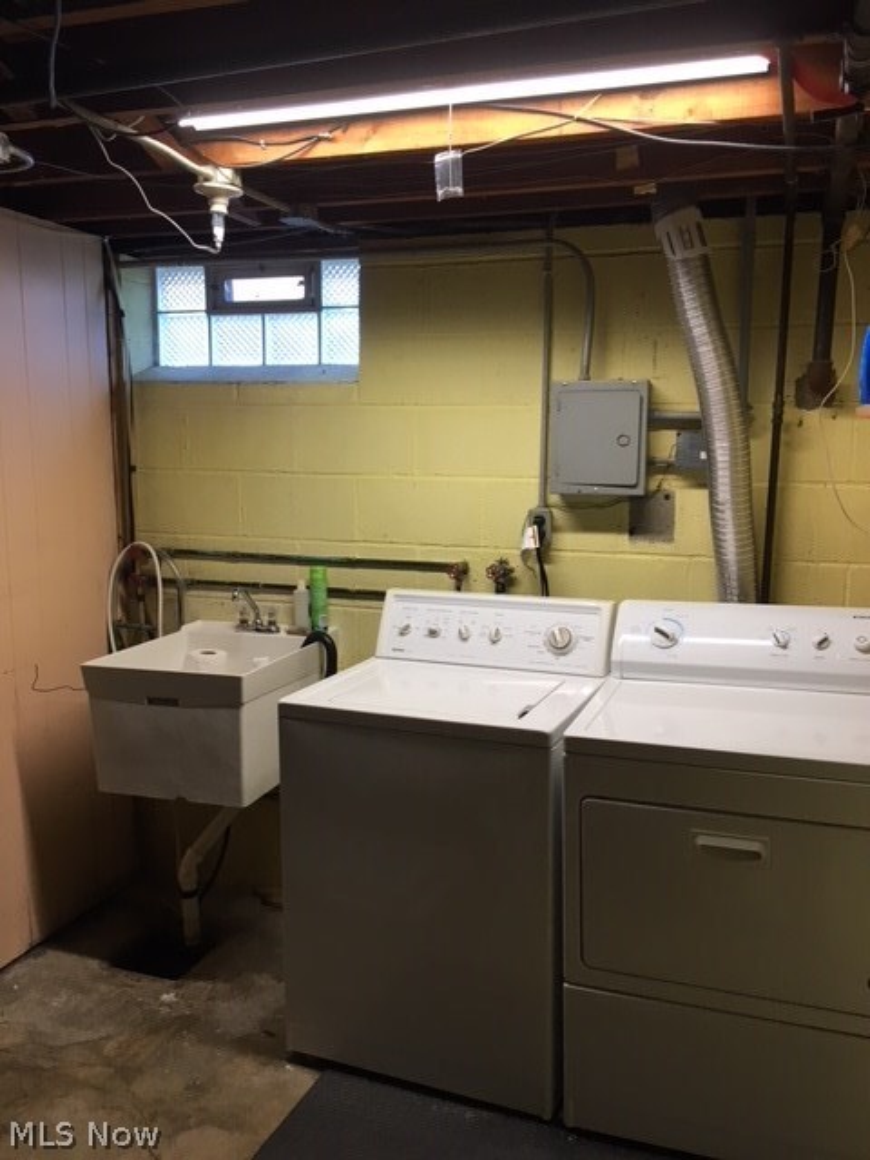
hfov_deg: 48.2
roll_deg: +0.8
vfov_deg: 61.7
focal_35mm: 29
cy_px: 580
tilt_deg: -8.7
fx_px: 972
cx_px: 435
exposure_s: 1/30
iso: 25
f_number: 2.2
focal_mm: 4.15
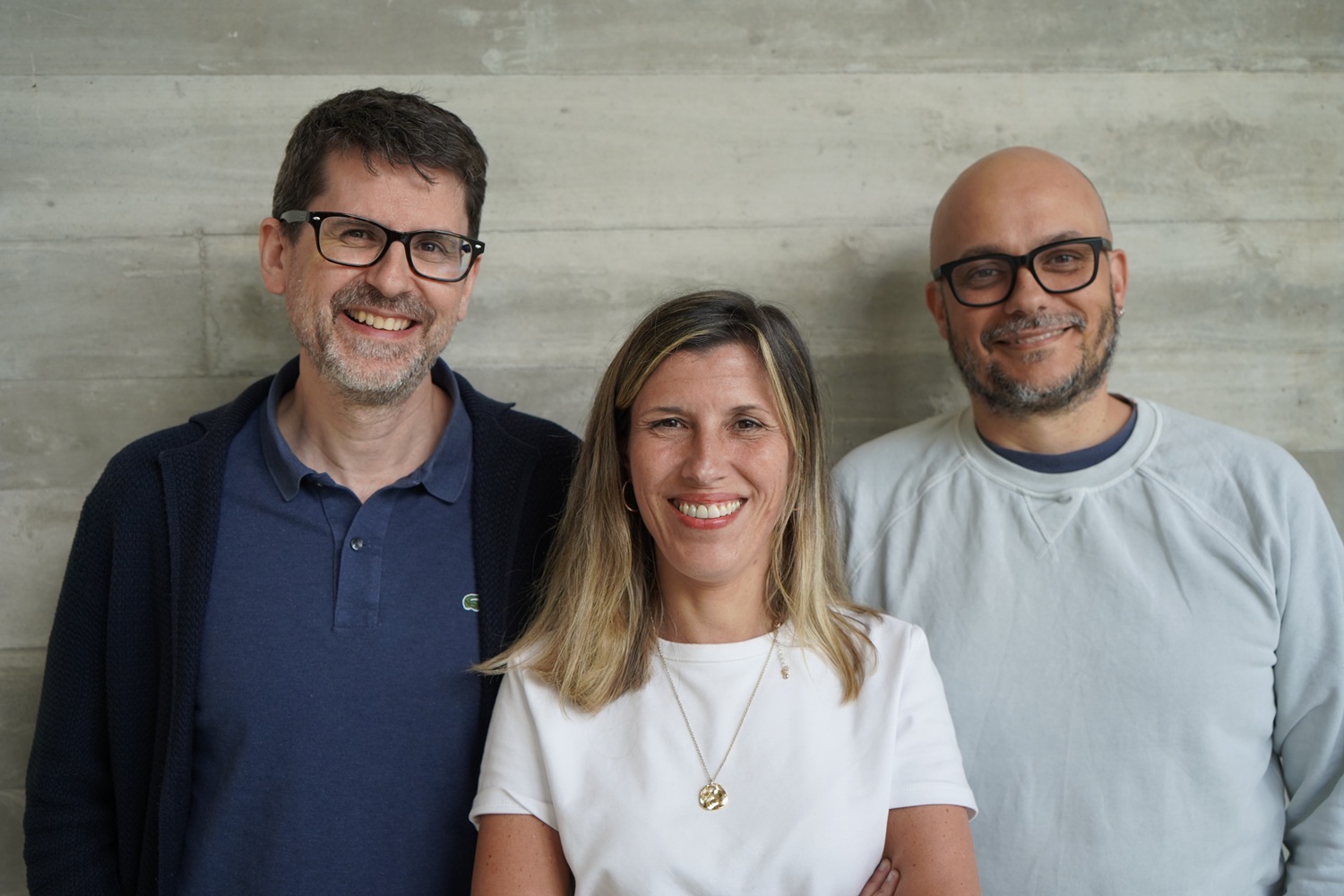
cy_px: 448
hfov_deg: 48.5
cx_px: 672
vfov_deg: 33.4
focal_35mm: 40
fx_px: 1493
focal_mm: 40
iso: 320
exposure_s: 1/160
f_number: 4
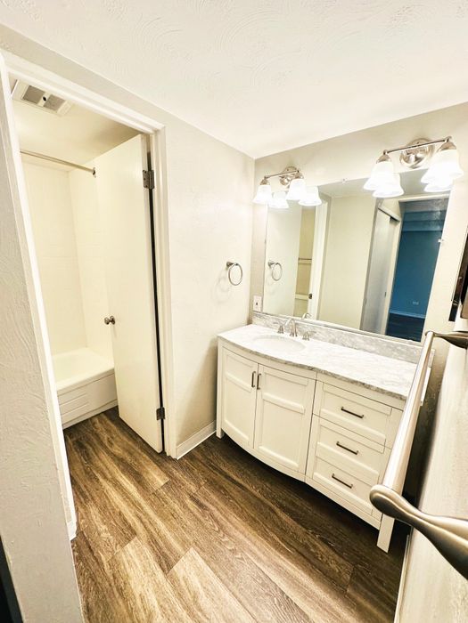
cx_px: 234
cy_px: 312
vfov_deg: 102.1
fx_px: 252
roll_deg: -2.3
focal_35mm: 14
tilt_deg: -12.3
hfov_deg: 85.7
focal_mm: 2.22
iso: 80
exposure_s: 1/120
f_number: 2.2
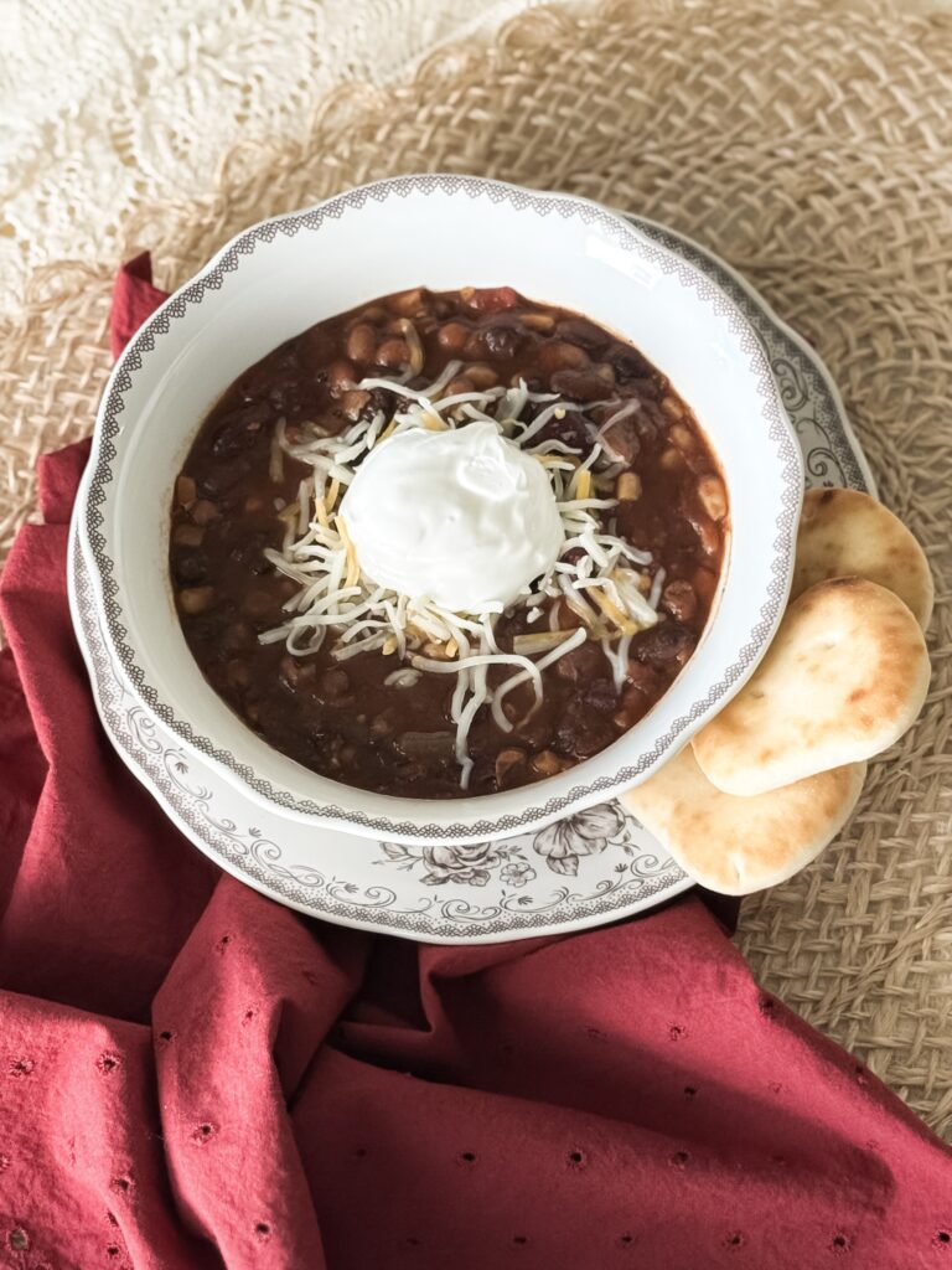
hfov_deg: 30.3
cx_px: 476
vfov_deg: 39.7
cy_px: 635
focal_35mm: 48
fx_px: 1760
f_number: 1.8
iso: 125
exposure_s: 1/60
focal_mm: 6.76
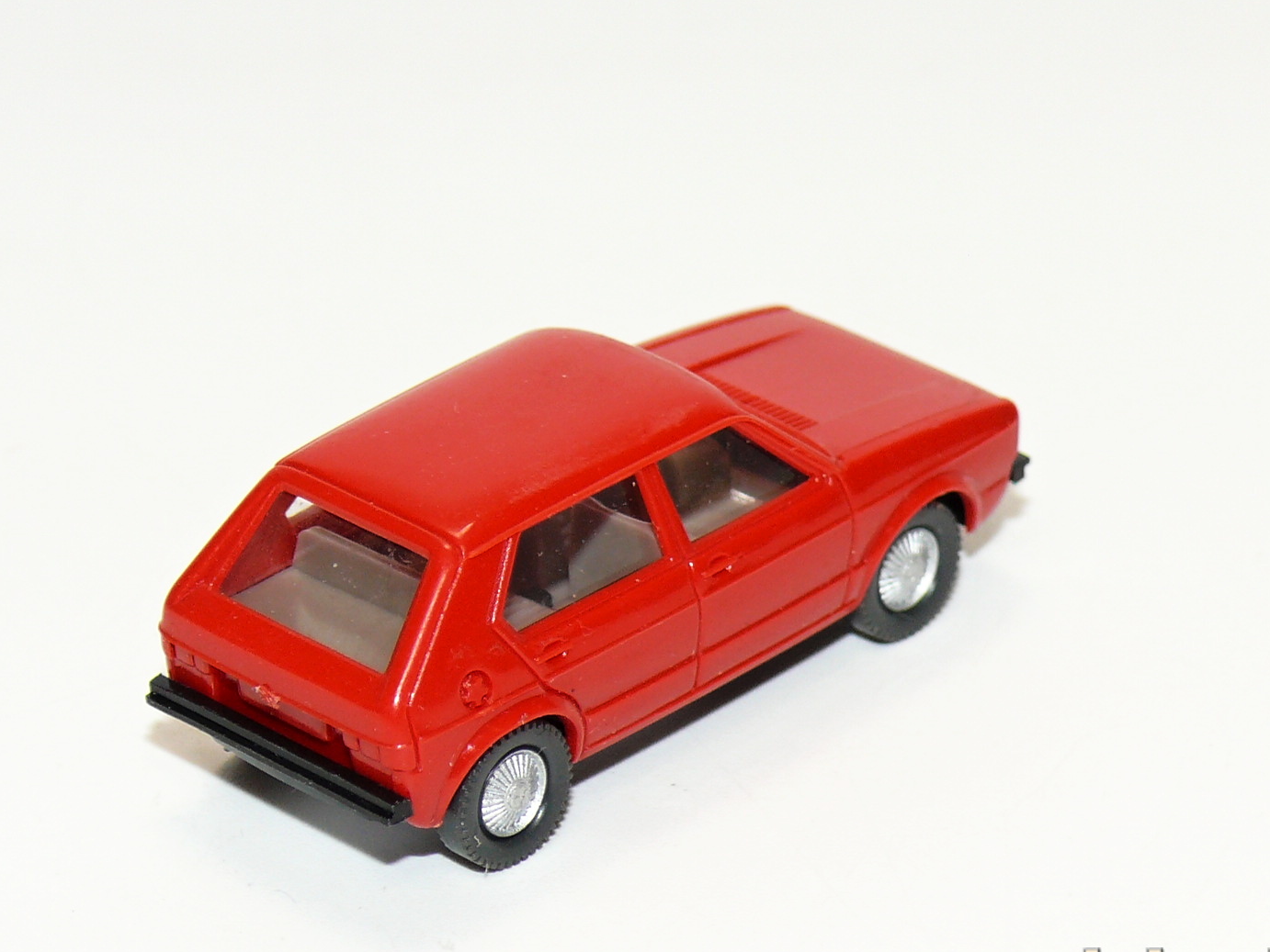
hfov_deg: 11.7
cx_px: 584
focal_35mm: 169
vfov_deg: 8.8
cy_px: 538
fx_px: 6201
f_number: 4
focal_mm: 17.4
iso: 100
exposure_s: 1/30
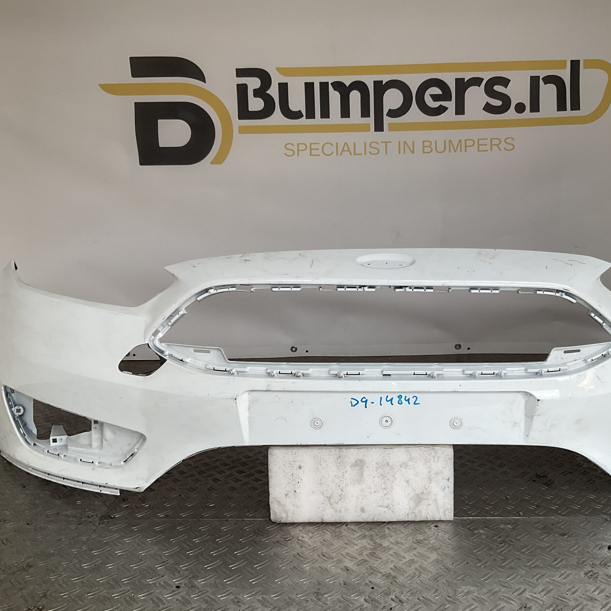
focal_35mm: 35
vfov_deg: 47.2
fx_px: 699
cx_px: 371
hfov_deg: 46.9
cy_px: 308
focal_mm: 3
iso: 16
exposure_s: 1/322
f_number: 1.8
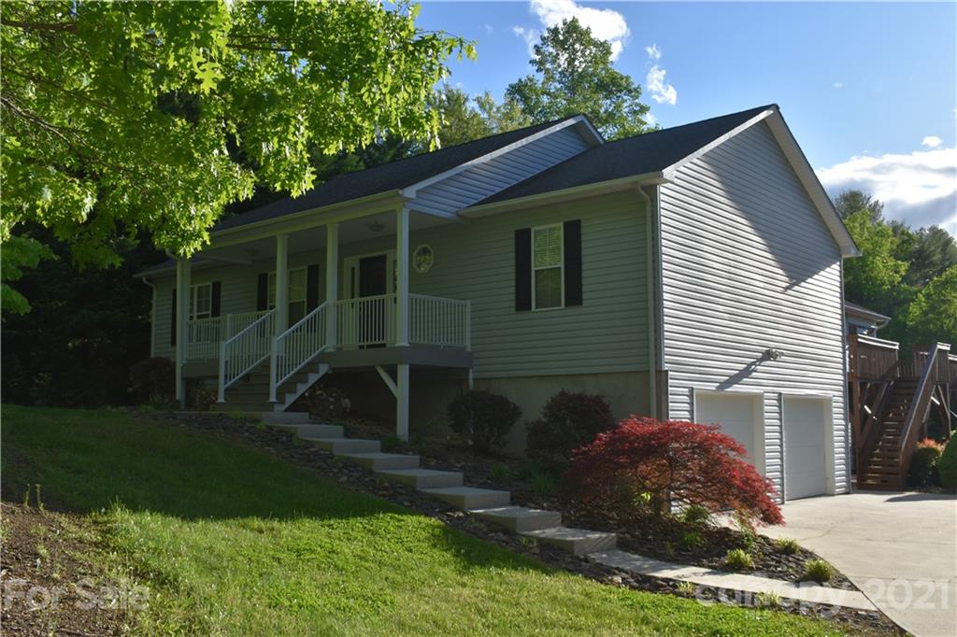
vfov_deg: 36.8
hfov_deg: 53.1
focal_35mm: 36
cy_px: 318
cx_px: 478
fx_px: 957
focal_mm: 24
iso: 100
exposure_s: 1/200
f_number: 10
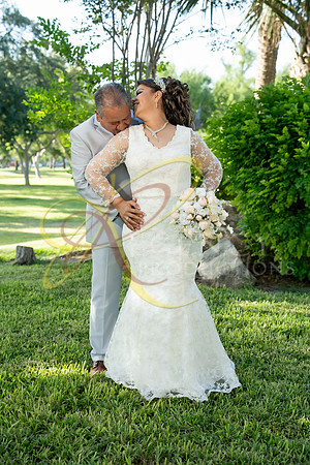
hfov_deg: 26.5
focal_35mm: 51
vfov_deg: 38.9
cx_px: 155
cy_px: 232
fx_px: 659
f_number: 4
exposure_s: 1/500
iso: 500
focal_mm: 51
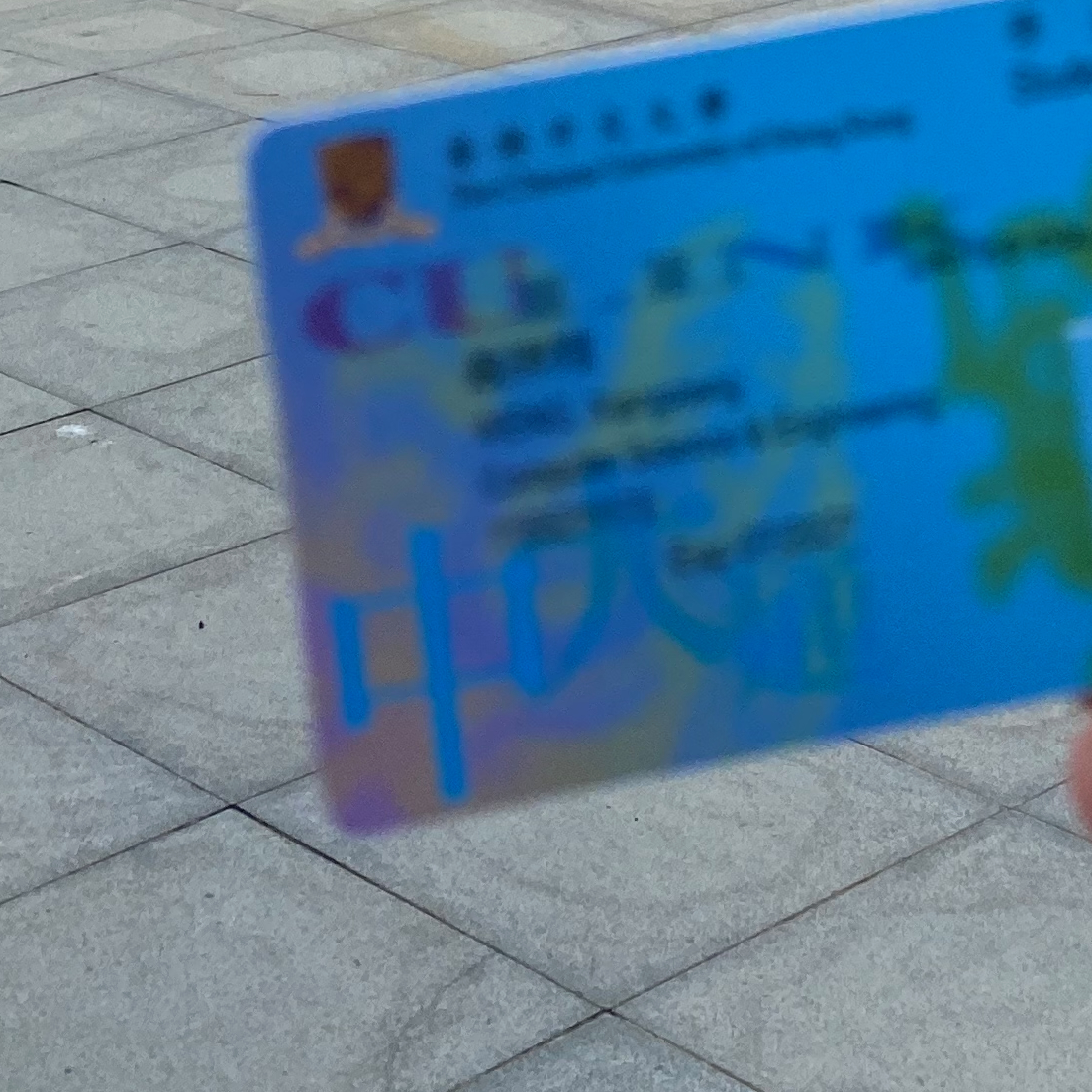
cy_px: -869
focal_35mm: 84
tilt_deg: +8.5
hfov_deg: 20.5
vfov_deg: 17.0
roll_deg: +0.3
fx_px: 2998
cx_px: 755
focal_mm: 4.25
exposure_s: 1/1866
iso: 32
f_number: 1.8
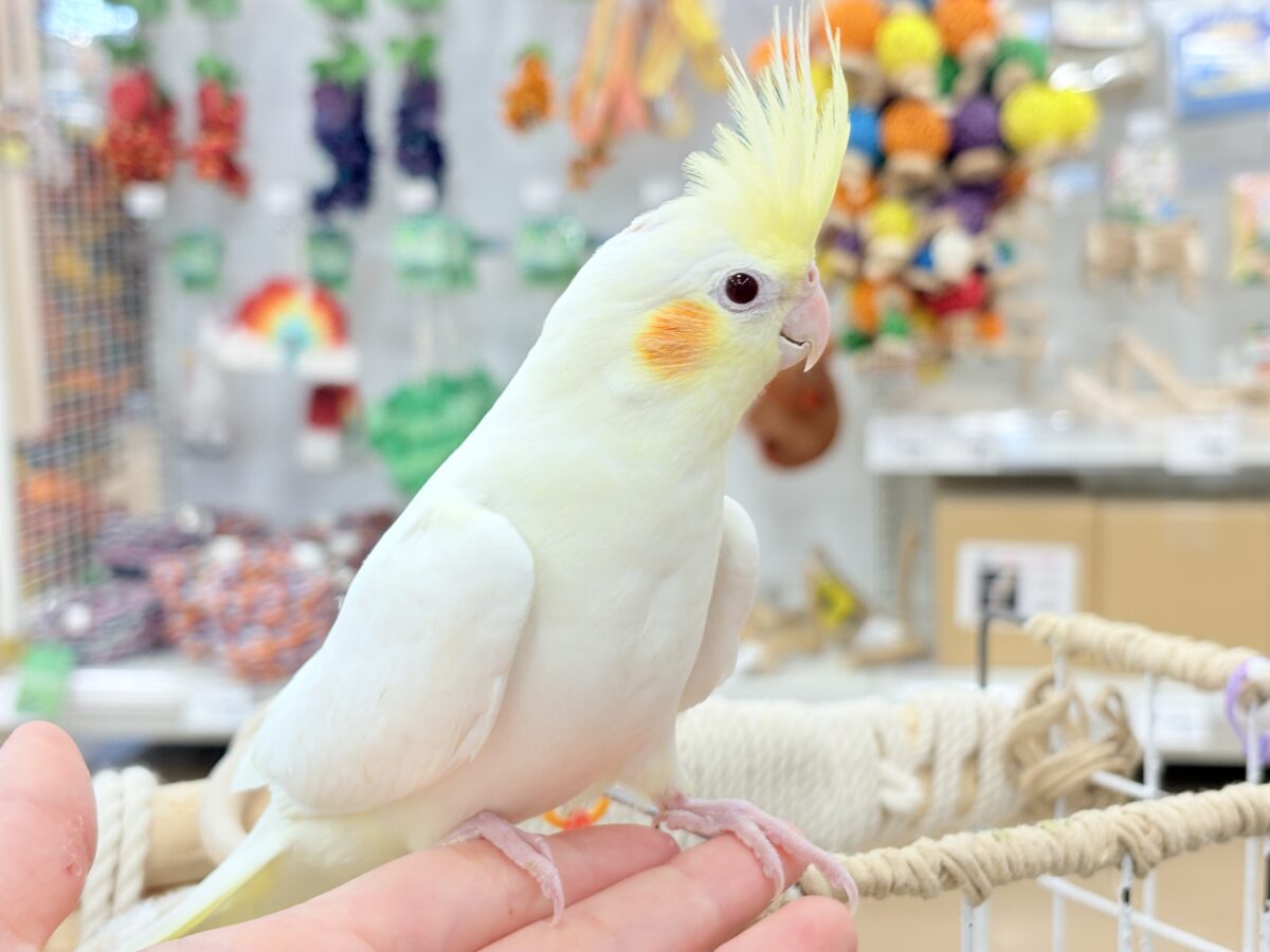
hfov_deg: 36.8
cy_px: 476
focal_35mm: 52
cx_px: 635
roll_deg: +2.0
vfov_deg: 28.0
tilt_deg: -6.4
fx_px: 1908
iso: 40
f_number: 1.6
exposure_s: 1/50
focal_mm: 5.96
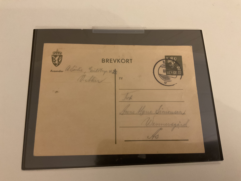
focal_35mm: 29
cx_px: 120
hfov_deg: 61.7
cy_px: 90
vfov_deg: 48.2
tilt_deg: -74.3
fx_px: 202
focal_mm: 3
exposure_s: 1/30
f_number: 1.8
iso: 320
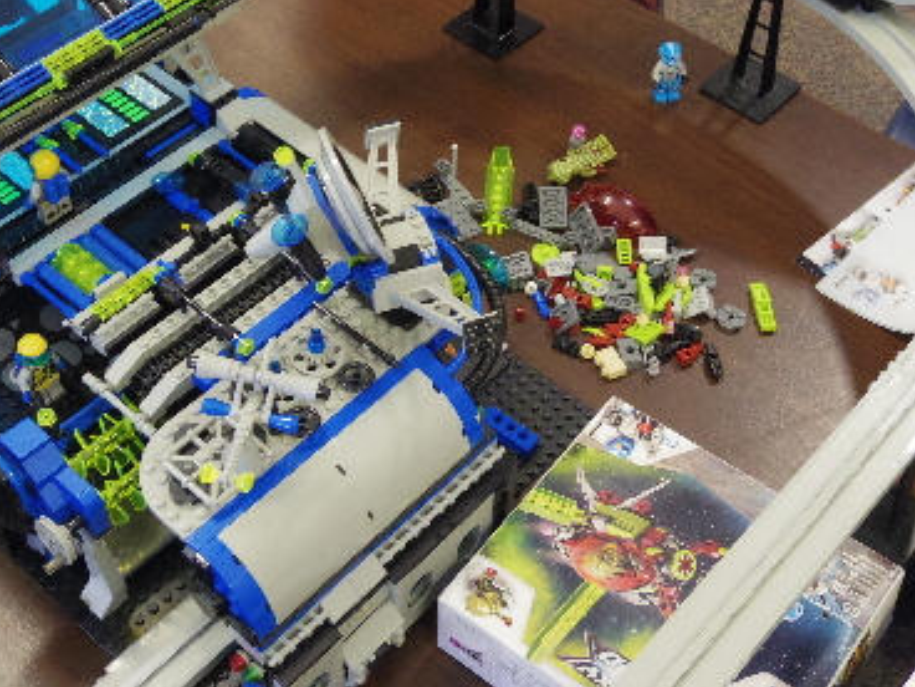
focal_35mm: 57
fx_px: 1507
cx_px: 487
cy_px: 192
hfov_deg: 33.8
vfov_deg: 25.4
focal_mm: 6.4
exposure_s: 1/60
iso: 800
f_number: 4.5
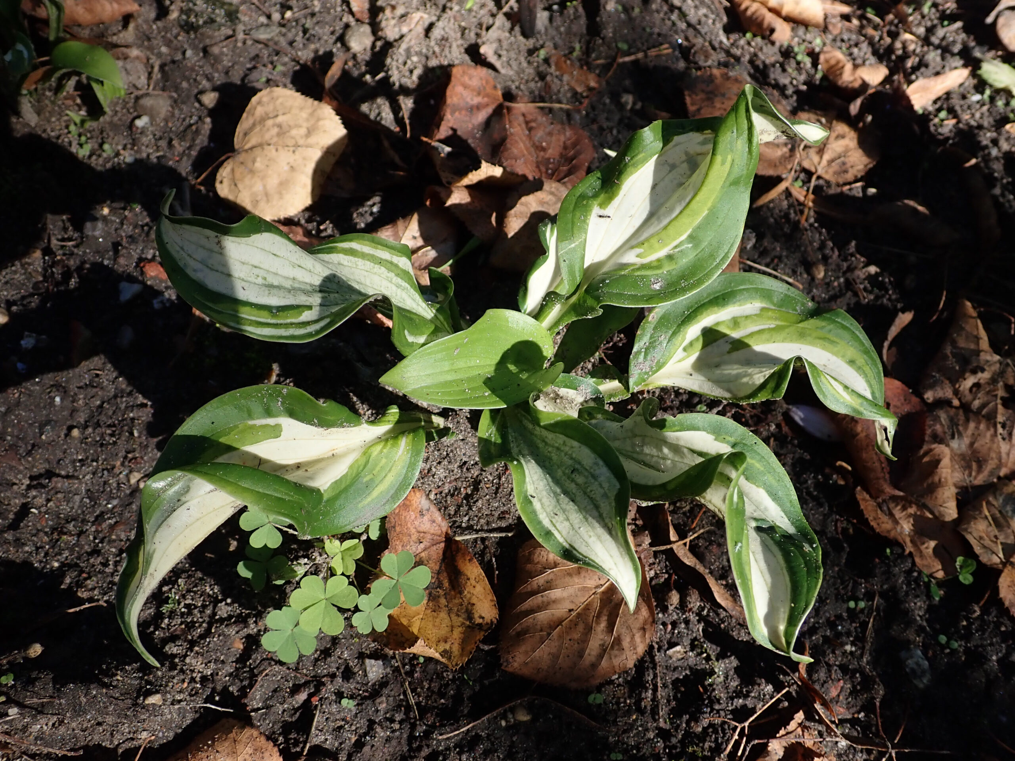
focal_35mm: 30
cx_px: 508
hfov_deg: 60.0
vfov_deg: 46.8
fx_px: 880
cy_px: 380
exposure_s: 1/500
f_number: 3.2
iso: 100
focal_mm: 5.5
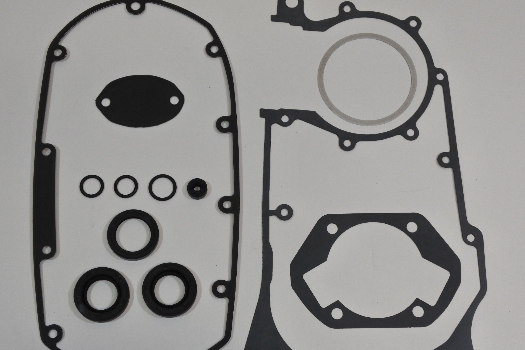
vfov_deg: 25.1
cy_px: 191
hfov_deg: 36.9
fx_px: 787
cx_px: 274
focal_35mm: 54
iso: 560
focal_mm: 17.2
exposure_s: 1/125
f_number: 4.5
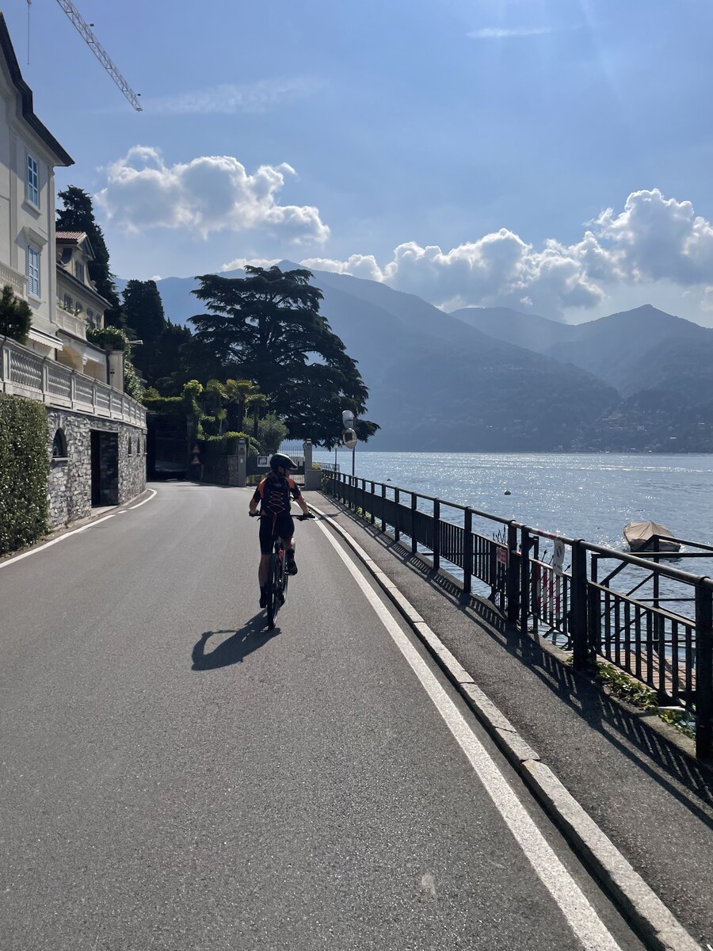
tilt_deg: +0.4
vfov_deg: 67.3
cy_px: 476
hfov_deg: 53.1
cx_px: 356
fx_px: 714
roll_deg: -2.2
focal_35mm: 26
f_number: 1.6
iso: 32
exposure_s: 1/9804
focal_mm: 4.2
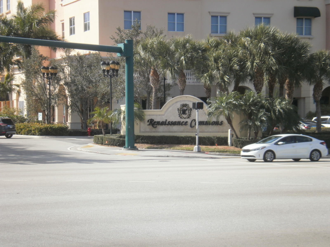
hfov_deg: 21.8
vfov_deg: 16.4
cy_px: 124
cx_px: 165
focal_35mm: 90
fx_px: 858
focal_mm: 15.91
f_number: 5.5
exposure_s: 1/320
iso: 100
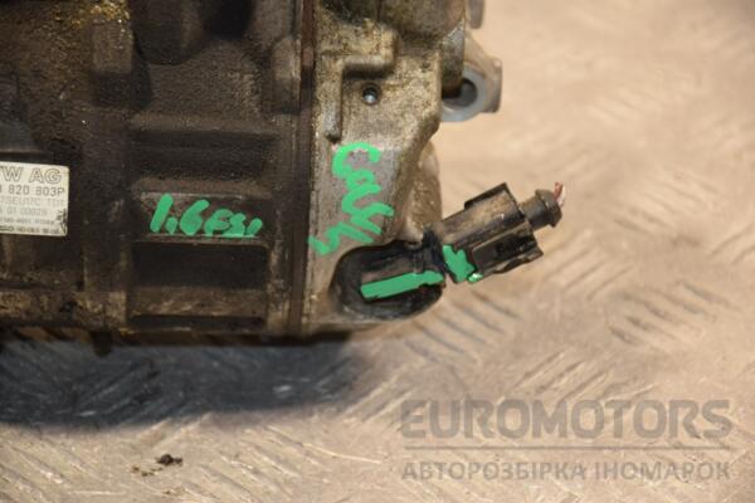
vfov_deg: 8.7
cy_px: 252
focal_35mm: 158
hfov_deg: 13.0
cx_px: 378
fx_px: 3303
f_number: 5.6
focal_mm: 105
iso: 800
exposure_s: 1/100
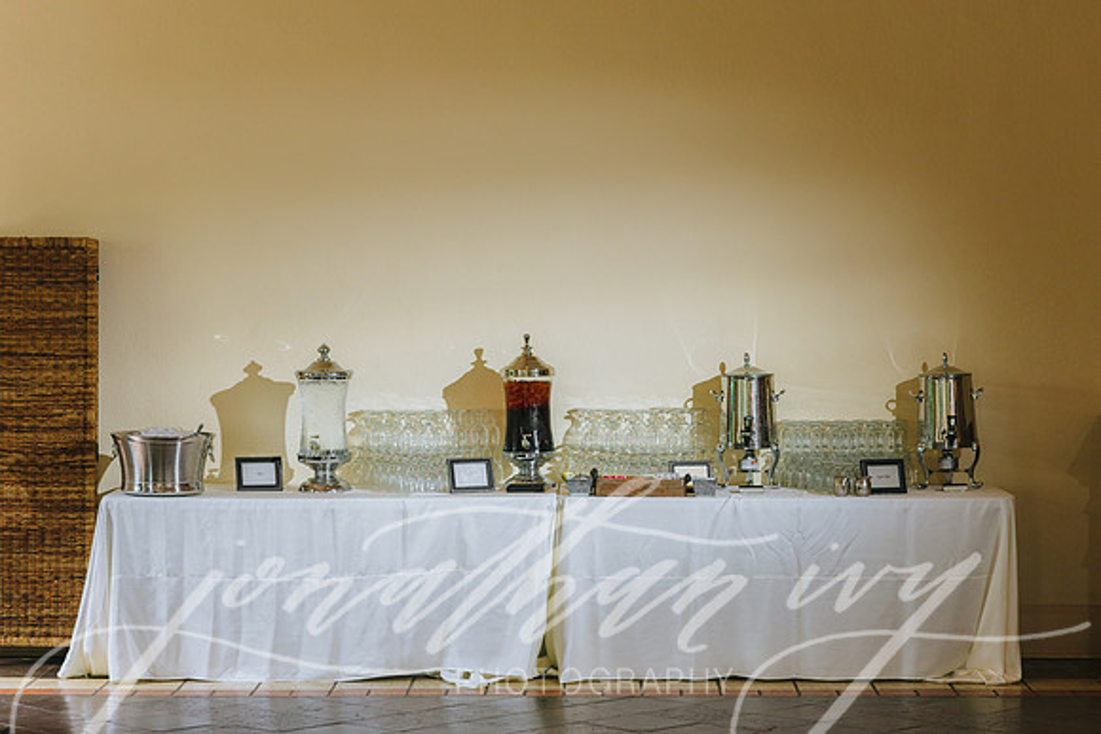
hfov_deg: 22.2
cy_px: 338
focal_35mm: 92
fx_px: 2807
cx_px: 550
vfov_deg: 14.9
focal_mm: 85
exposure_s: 1/160
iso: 320
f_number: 4
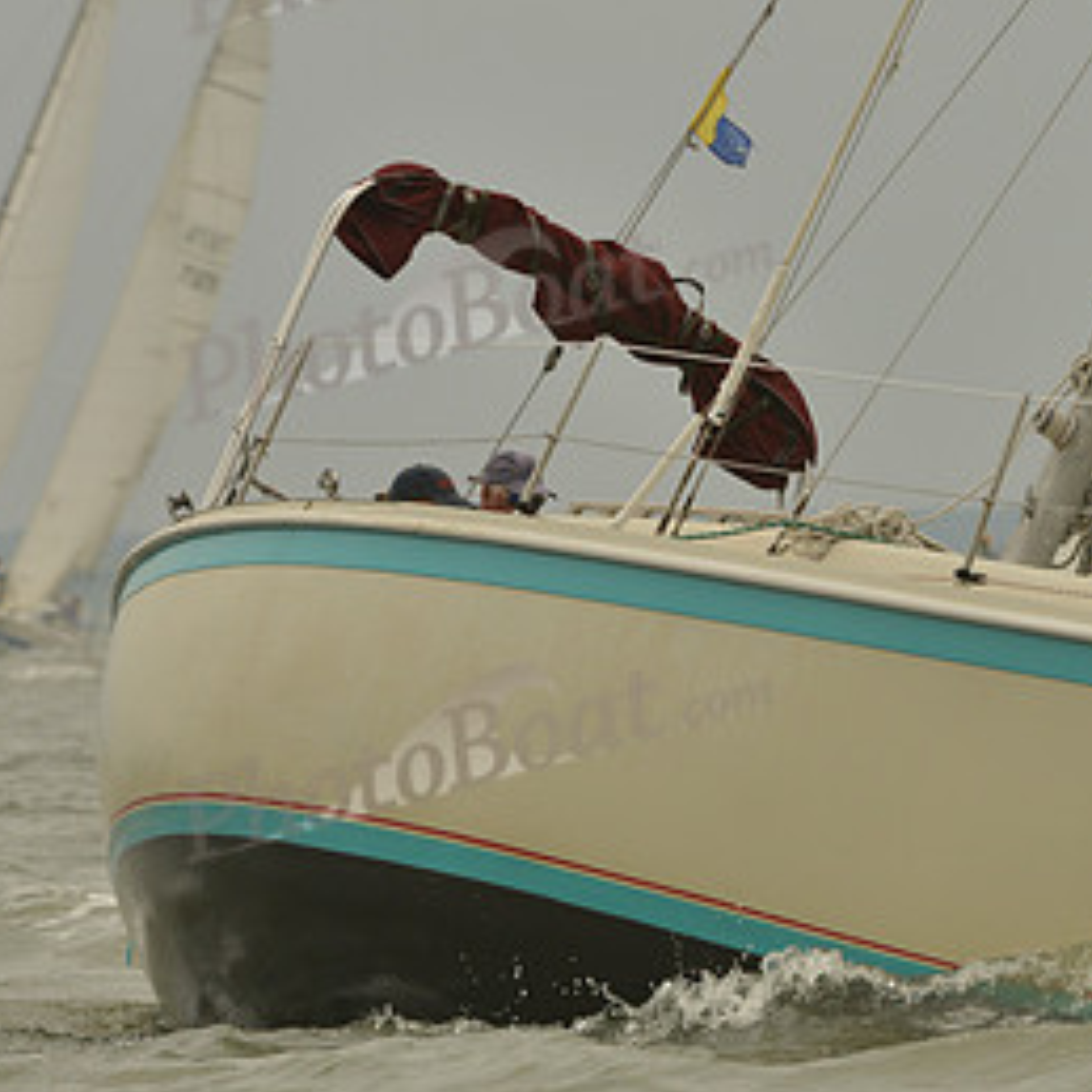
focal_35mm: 760
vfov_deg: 2.3
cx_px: 995
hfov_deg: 2.3
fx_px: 27125
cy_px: 474
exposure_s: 1/1250
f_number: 10
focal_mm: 400
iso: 400
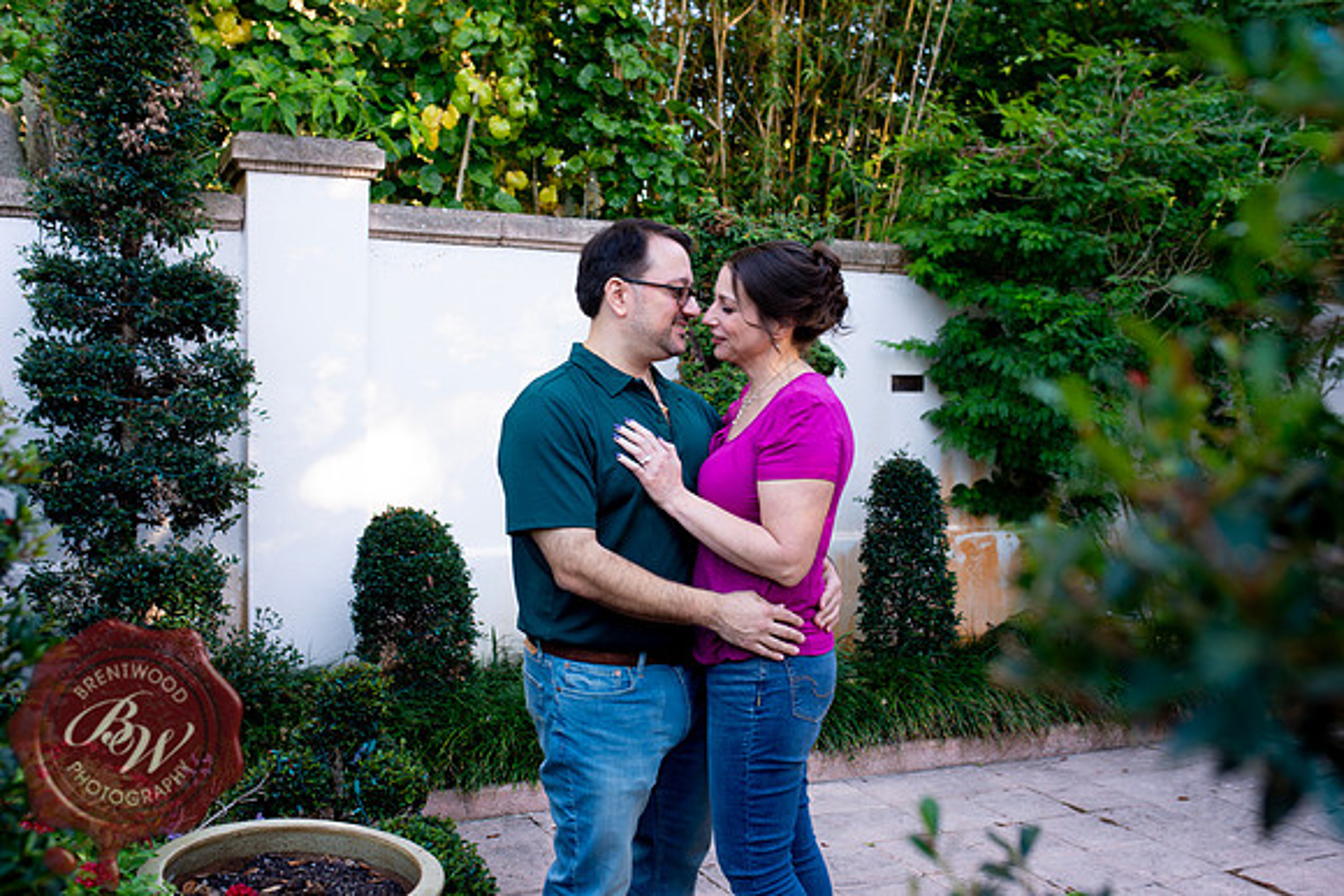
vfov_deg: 37.9
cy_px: 448
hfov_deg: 54.4
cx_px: 672
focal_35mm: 35
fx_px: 1307
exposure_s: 1/40
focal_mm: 35
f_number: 4.5
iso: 125
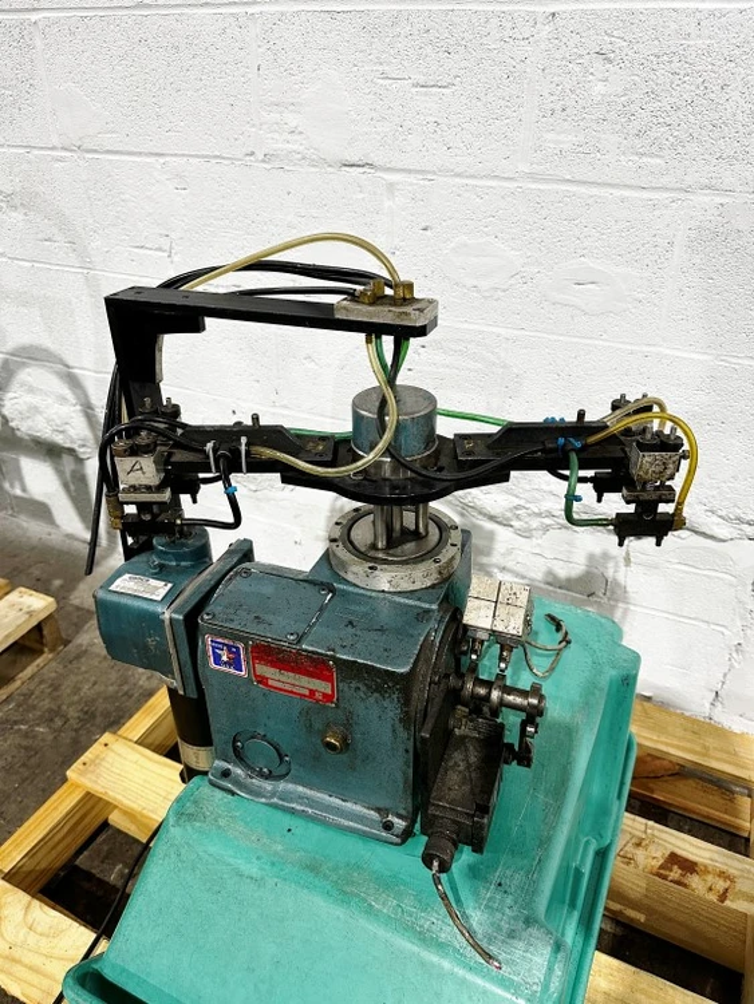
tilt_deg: -30.4
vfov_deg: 71.6
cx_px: 377
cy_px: 502
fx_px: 697
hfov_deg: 56.8
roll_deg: -0.5
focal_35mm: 24
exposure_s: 1/60
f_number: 1.78
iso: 250
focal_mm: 6.86
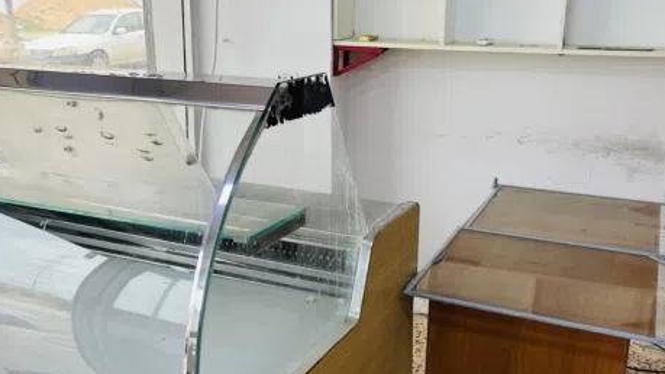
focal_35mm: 38
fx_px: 670
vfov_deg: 31.2
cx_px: 351
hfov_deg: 52.8
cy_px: 194
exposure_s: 1/144
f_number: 1.6
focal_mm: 5.1
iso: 32
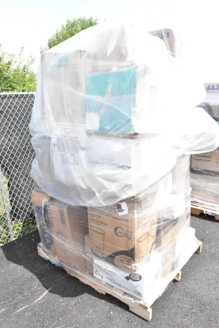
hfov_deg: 47.9
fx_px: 246
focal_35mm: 27
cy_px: 164
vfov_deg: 67.4
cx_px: 110
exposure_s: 1/1250
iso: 6400
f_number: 18
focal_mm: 18
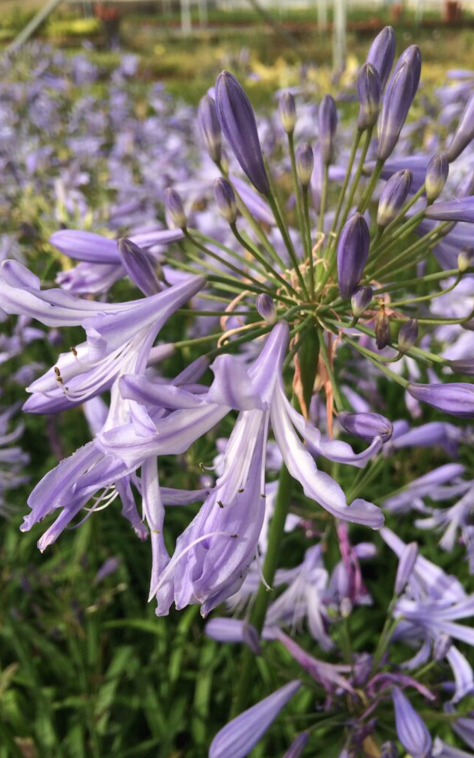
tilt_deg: -29.7
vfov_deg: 61.2
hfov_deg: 40.6
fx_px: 640
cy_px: 380
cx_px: 246
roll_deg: +3.5
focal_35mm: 31
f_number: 2.2
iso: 32
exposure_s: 1/933
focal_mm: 4.15
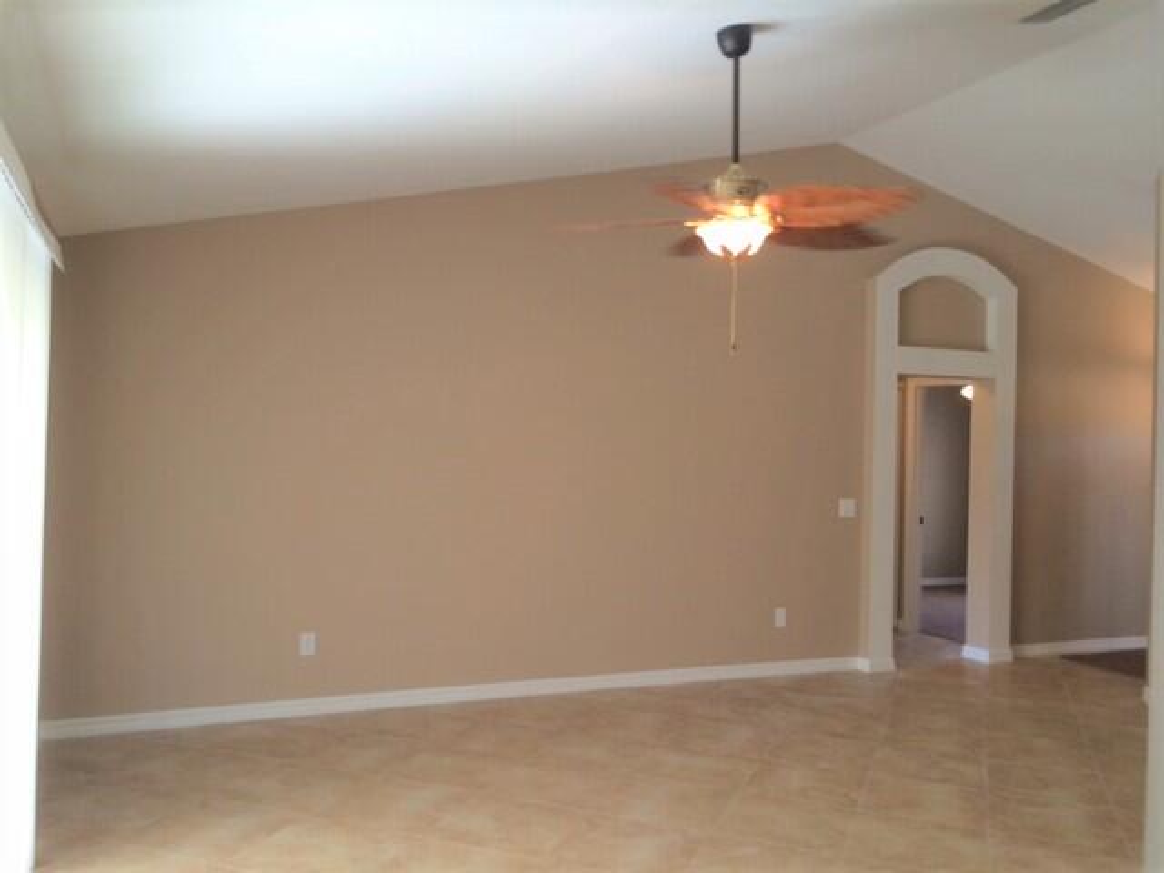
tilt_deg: +0.5
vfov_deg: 48.2
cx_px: 582
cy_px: 436
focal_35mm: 29
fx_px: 975
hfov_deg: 61.7
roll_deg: -1.2
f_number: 2.2
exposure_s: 1/60
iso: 50
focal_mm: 4.15
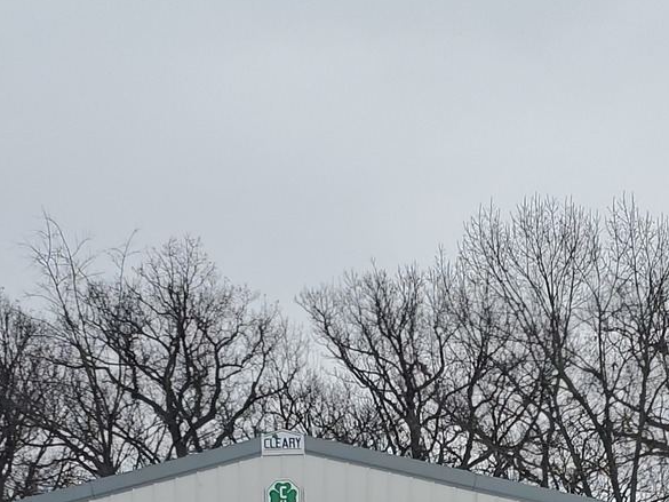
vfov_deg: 21.6
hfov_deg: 30.0
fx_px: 1237
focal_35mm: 64
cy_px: 573
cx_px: 453
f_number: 2.4
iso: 50
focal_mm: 4.3
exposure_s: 1/442
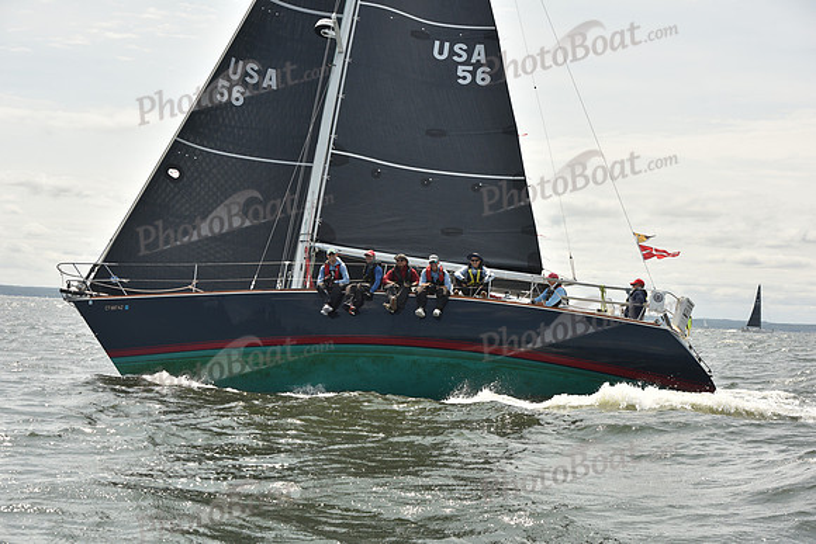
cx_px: 408
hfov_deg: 28.8
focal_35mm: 70
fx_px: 1587
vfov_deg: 19.5
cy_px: 272
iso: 250
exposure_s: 1/800
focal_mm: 70
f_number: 8
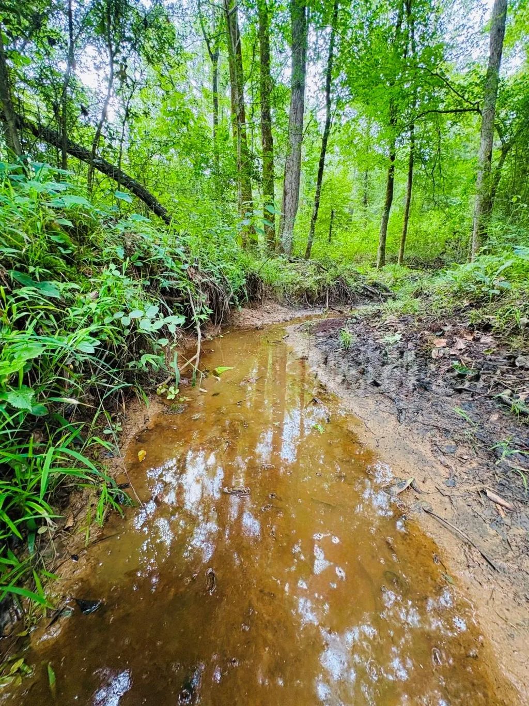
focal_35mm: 14
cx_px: 264
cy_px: 353
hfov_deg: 85.7
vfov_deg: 102.1
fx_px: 285
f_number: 2.2
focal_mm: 2.22
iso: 250
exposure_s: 1/73
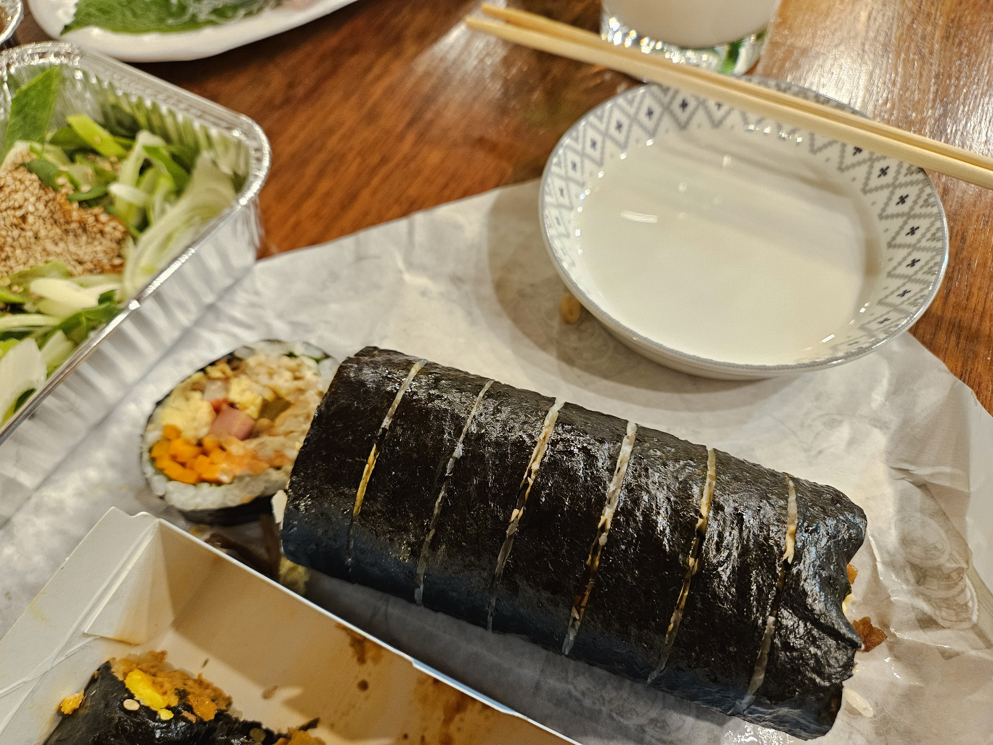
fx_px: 660
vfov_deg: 58.9
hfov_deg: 73.9
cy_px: 372
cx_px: 496
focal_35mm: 23
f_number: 1.8
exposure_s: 1/60
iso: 640
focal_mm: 5.4
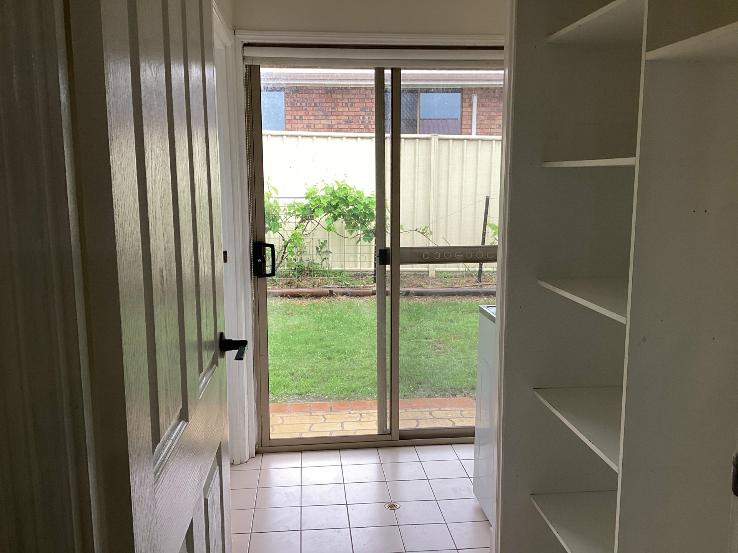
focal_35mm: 31
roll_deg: +0.2
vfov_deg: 45.4
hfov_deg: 58.4
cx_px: 369
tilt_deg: -9.5
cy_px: 276
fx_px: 661
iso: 64
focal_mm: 3.3
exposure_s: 1/50
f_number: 2.4
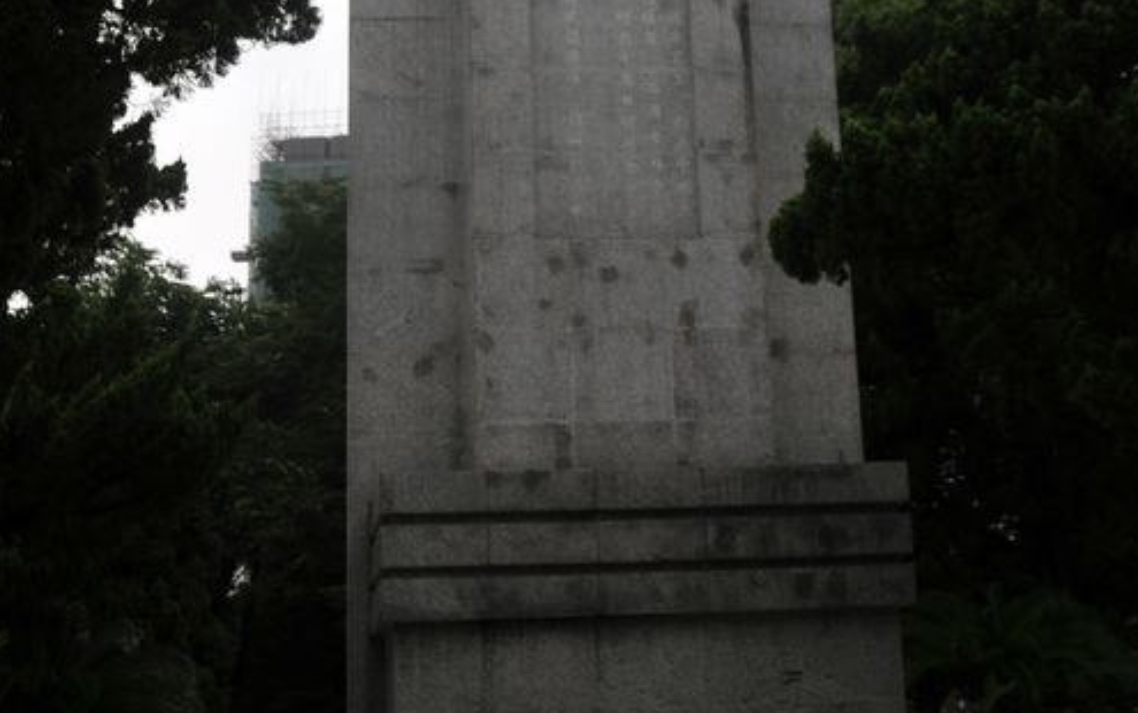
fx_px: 2017
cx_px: 651
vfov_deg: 19.5
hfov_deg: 31.5
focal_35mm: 65
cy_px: 12
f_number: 4
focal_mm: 20
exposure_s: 1/2000
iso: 200
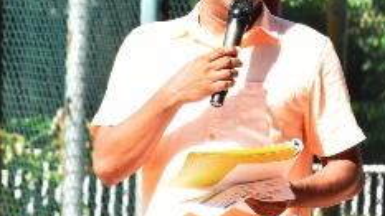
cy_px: 4
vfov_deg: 2.1
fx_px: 5849
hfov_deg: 3.8
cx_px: 210
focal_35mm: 573
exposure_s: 1/100
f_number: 11
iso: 400
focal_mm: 190
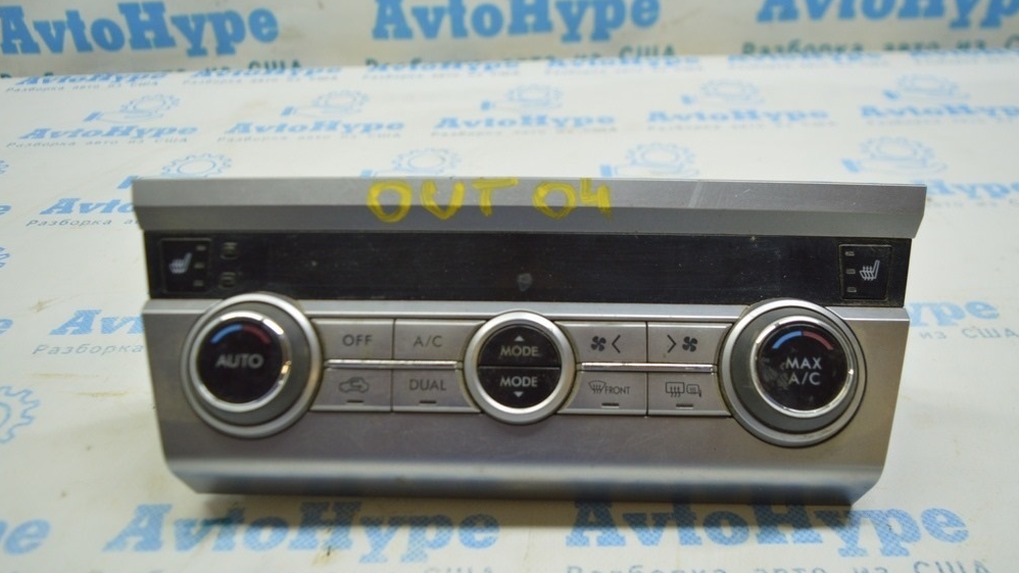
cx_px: 504
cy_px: 293
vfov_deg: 40.2
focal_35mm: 29
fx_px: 783
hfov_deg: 66.1
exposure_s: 1/60
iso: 400
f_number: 3.5
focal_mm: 18
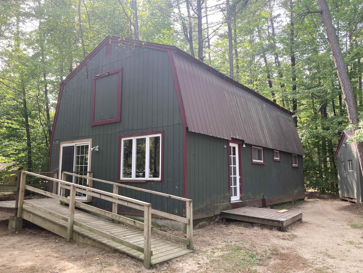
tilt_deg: +9.2
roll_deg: -0.7
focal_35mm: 28
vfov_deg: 49.7
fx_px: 294
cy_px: 136
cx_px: 182
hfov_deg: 63.4
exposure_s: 1/121
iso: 32
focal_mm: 3.99
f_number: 1.8
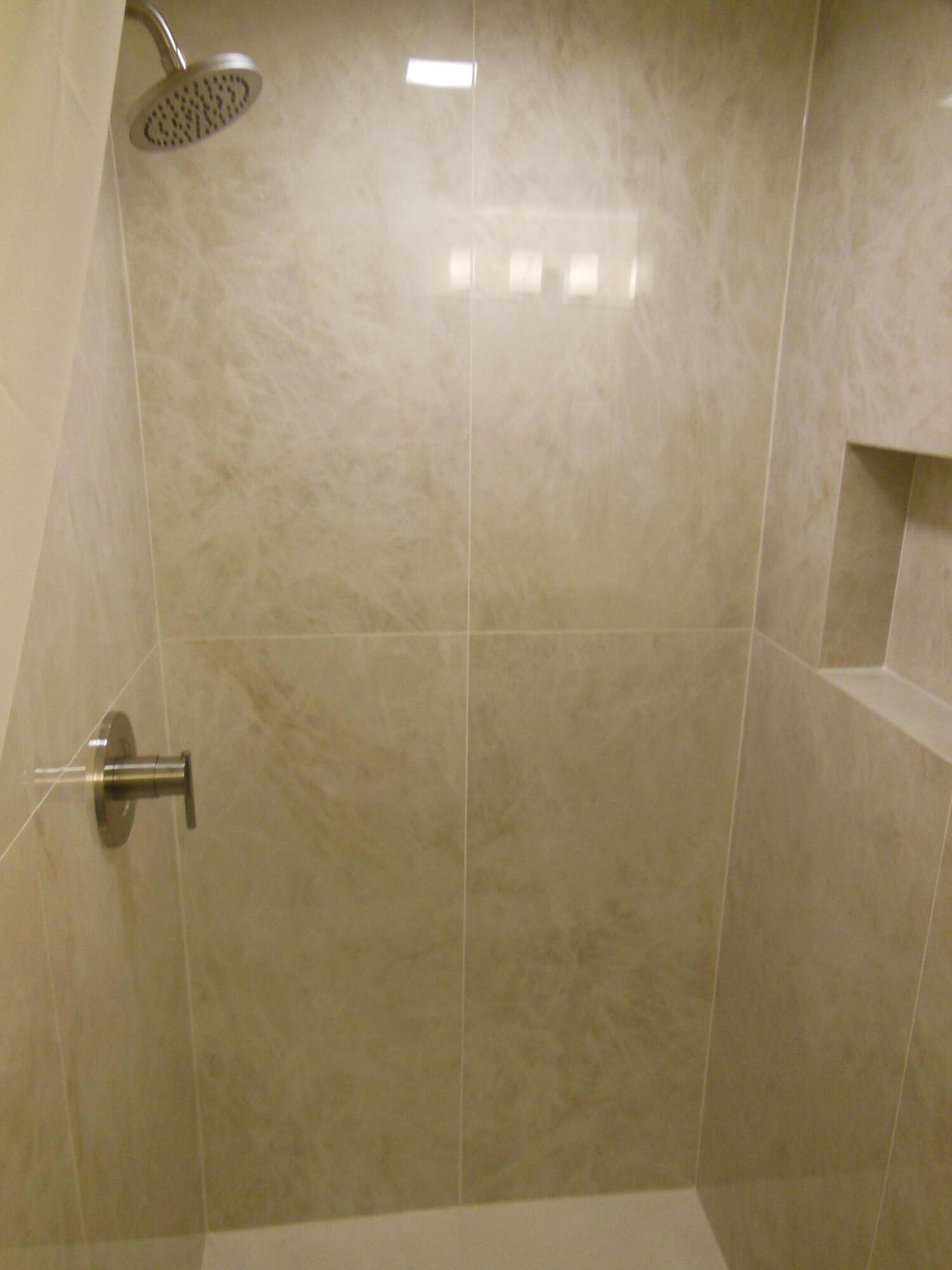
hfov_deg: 54.9
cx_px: 476
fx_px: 917
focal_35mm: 25
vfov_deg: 69.4
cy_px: 635
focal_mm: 4.5
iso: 400
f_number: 3.5
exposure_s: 1/80
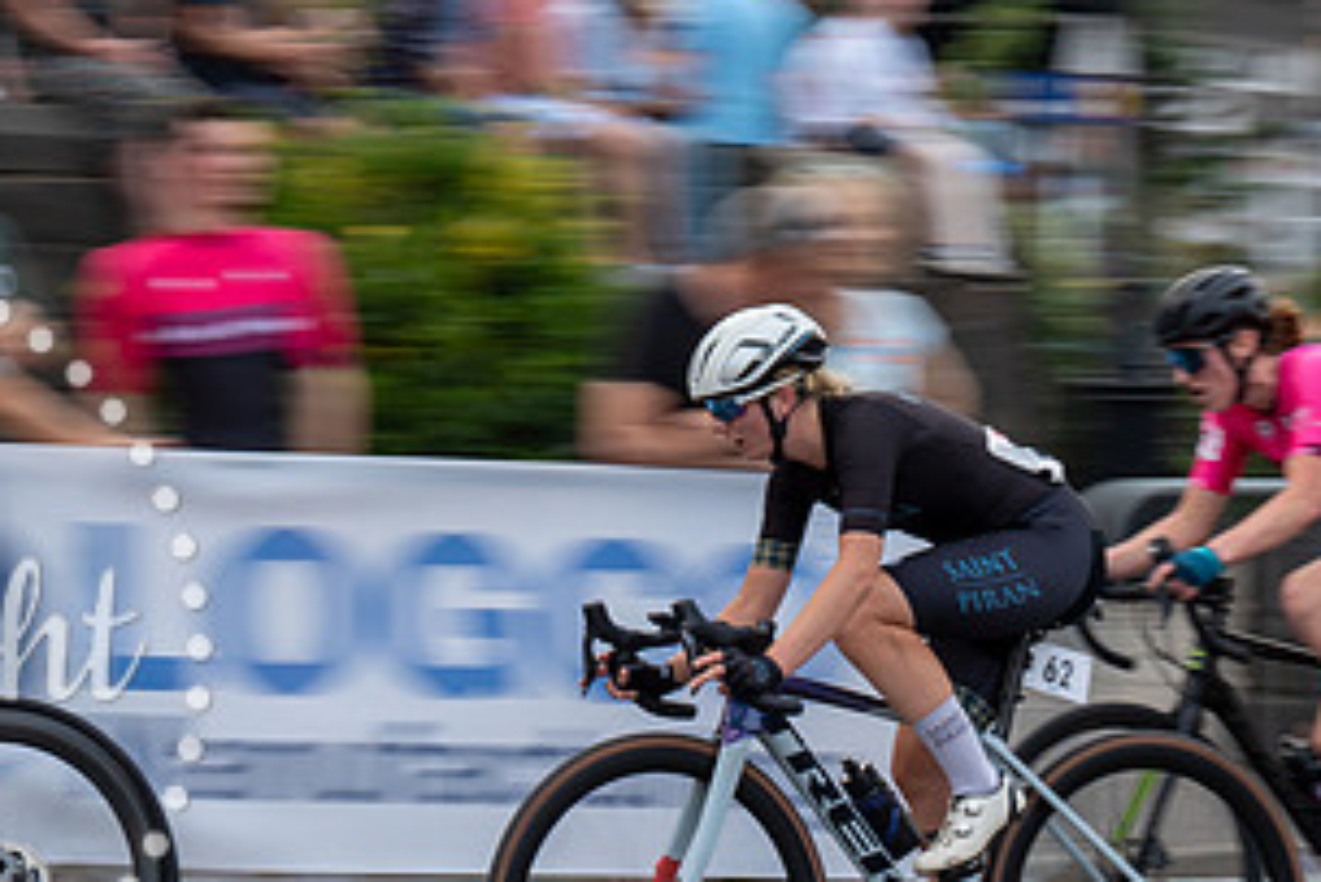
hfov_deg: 11.3
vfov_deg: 7.6
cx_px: 834
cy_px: 458
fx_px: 6645
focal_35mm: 181
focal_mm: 74
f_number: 10
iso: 500
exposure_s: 1/100
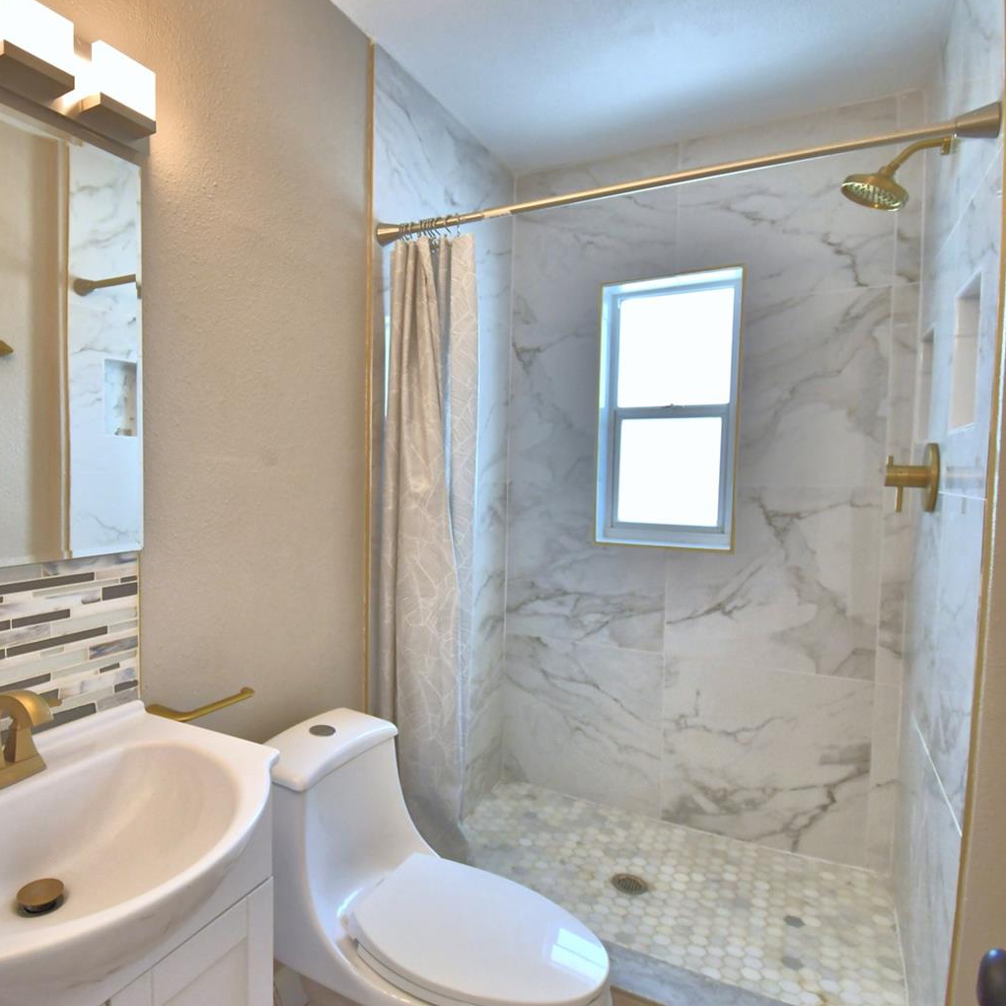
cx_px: 373
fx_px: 658
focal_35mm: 20
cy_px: 506
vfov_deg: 74.8
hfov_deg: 73.5
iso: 400
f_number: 4.5
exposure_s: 1/125
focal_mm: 10
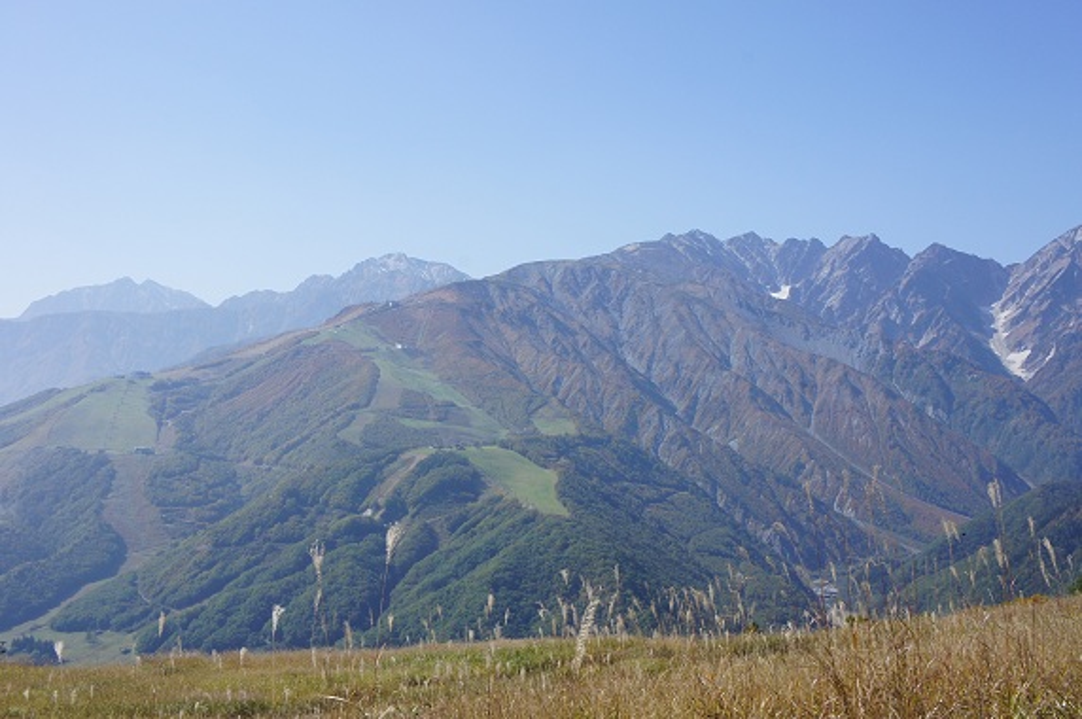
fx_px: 1351
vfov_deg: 29.8
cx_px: 541
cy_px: 360
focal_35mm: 45
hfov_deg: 43.6
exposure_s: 1/200
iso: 200
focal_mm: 30
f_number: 13
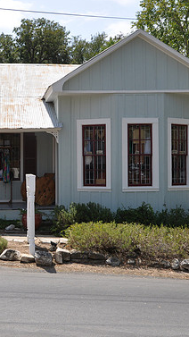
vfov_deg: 36.0
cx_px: 29
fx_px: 517
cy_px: 166
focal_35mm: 58
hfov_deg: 20.4
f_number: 10
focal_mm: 24
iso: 200
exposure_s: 1/200
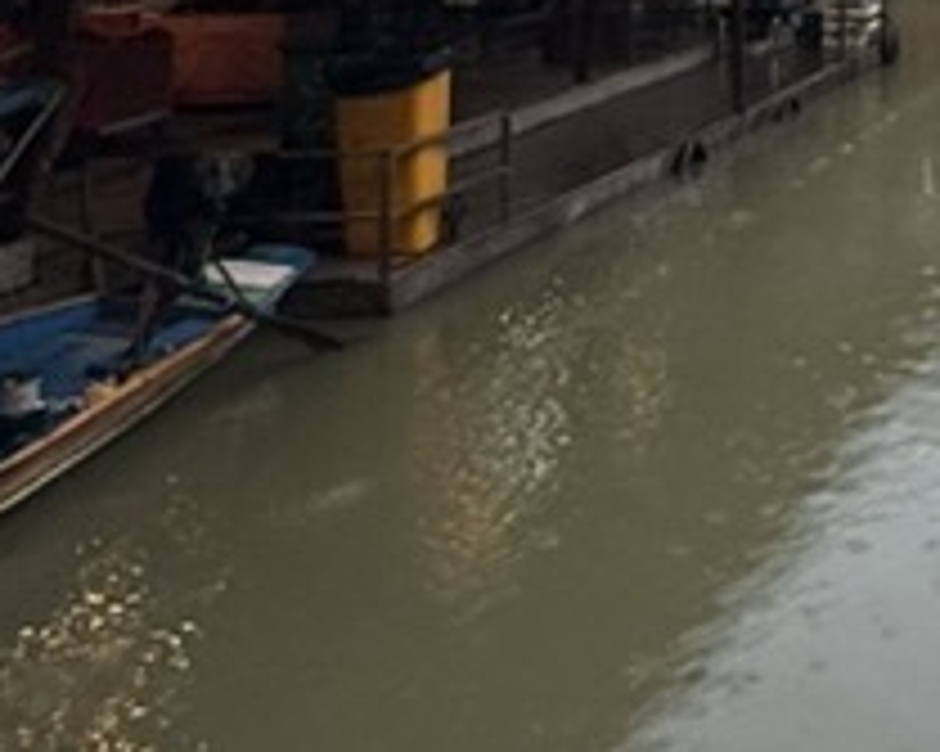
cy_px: -347
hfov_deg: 24.2
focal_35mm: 67
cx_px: 1277
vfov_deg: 20.0
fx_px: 1863
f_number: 2.2
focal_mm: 2.22
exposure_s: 1/251
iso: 50
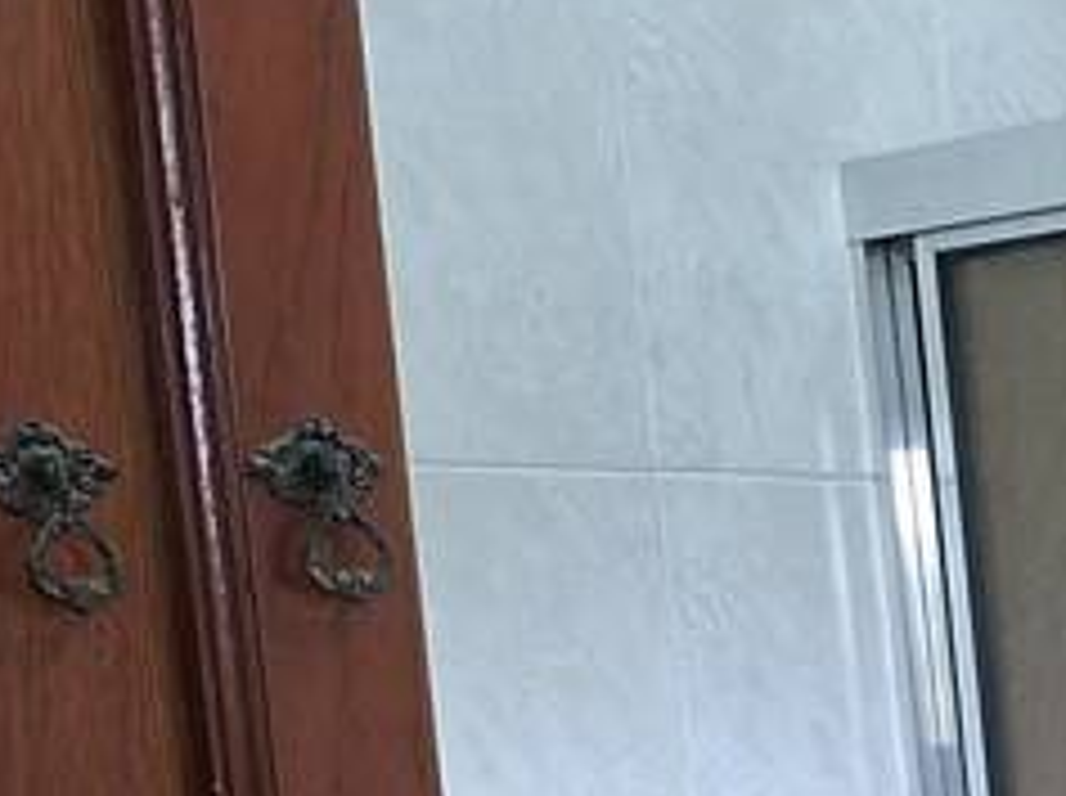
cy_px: 1583
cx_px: 2321
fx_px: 4305
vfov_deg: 9.8
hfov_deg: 12.1
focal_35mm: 140
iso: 250
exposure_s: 1/60
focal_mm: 5.54
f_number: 1.8
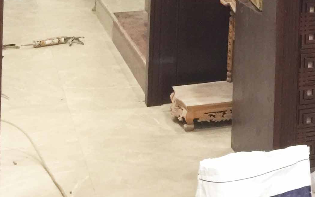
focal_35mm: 96
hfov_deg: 20.1
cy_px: -170
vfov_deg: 12.3
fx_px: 824
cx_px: 395
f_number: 2.2
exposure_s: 1/17
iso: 125
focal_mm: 4.15
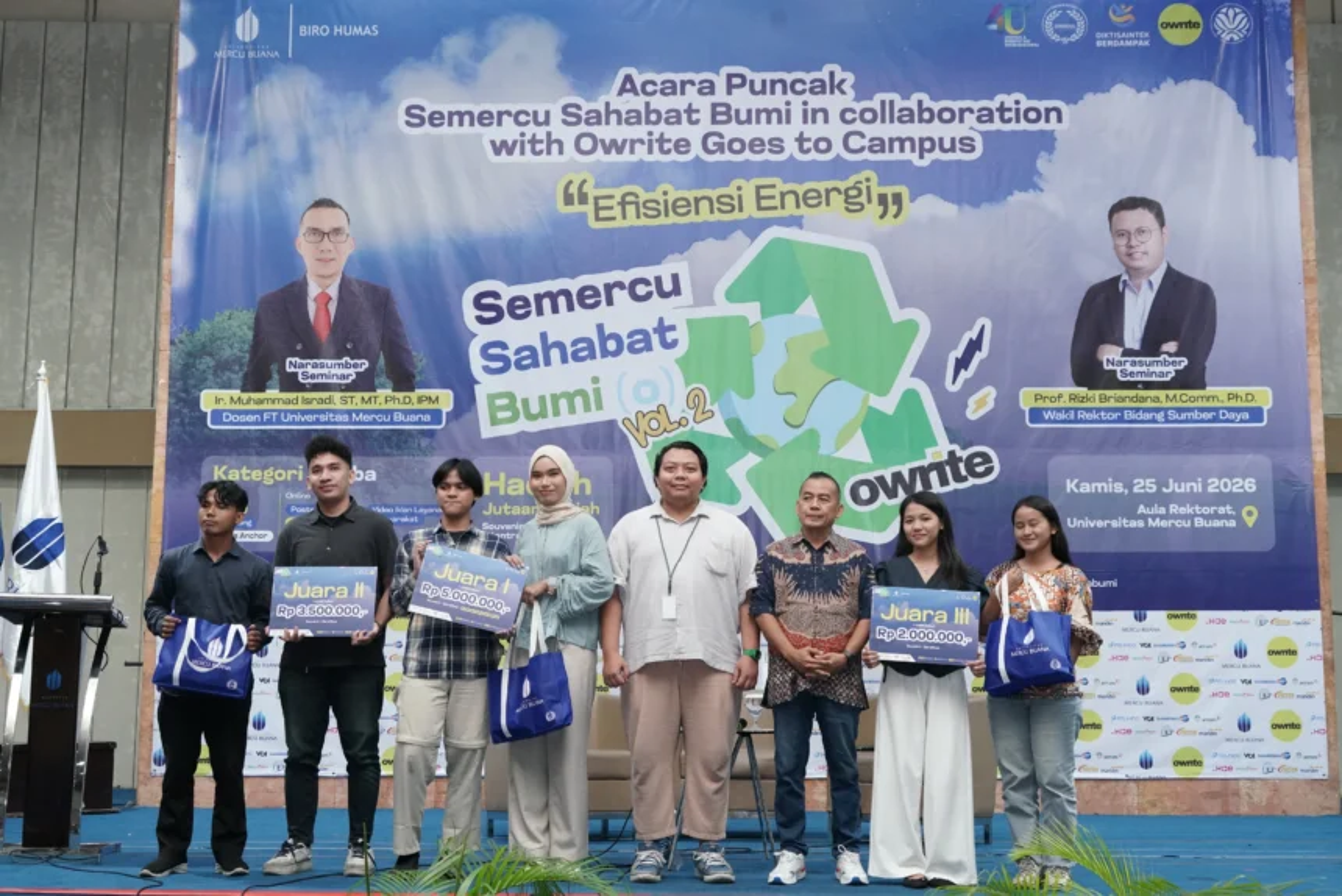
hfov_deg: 45.4
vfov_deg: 31.2
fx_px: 1603
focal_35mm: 43
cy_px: 448
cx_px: 671
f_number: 6.3
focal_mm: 43
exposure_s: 1/100
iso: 5000
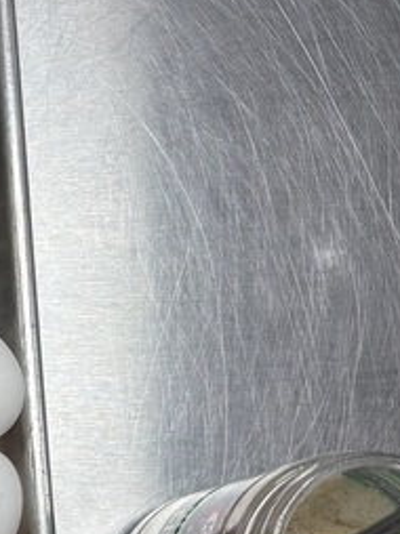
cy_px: 425
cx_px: -377
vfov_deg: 18.6
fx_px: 1620
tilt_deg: -81.7
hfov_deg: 12.5
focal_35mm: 105
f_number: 1.6
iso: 80
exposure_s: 1/120
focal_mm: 5.96
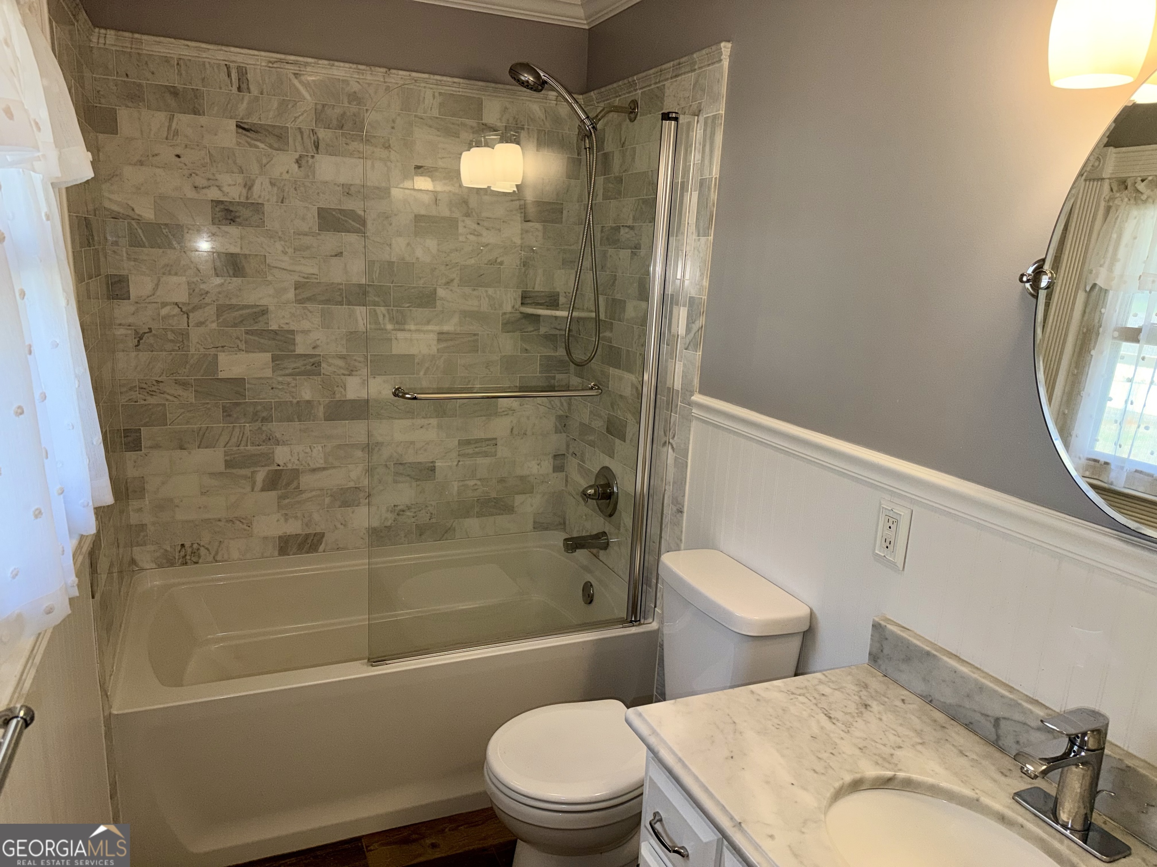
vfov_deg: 56.8
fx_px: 802
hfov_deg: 71.6
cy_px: 434
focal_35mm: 24
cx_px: 578
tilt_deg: -12.9
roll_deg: -3.4
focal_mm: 6.76
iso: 50
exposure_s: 1/182
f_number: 1.78
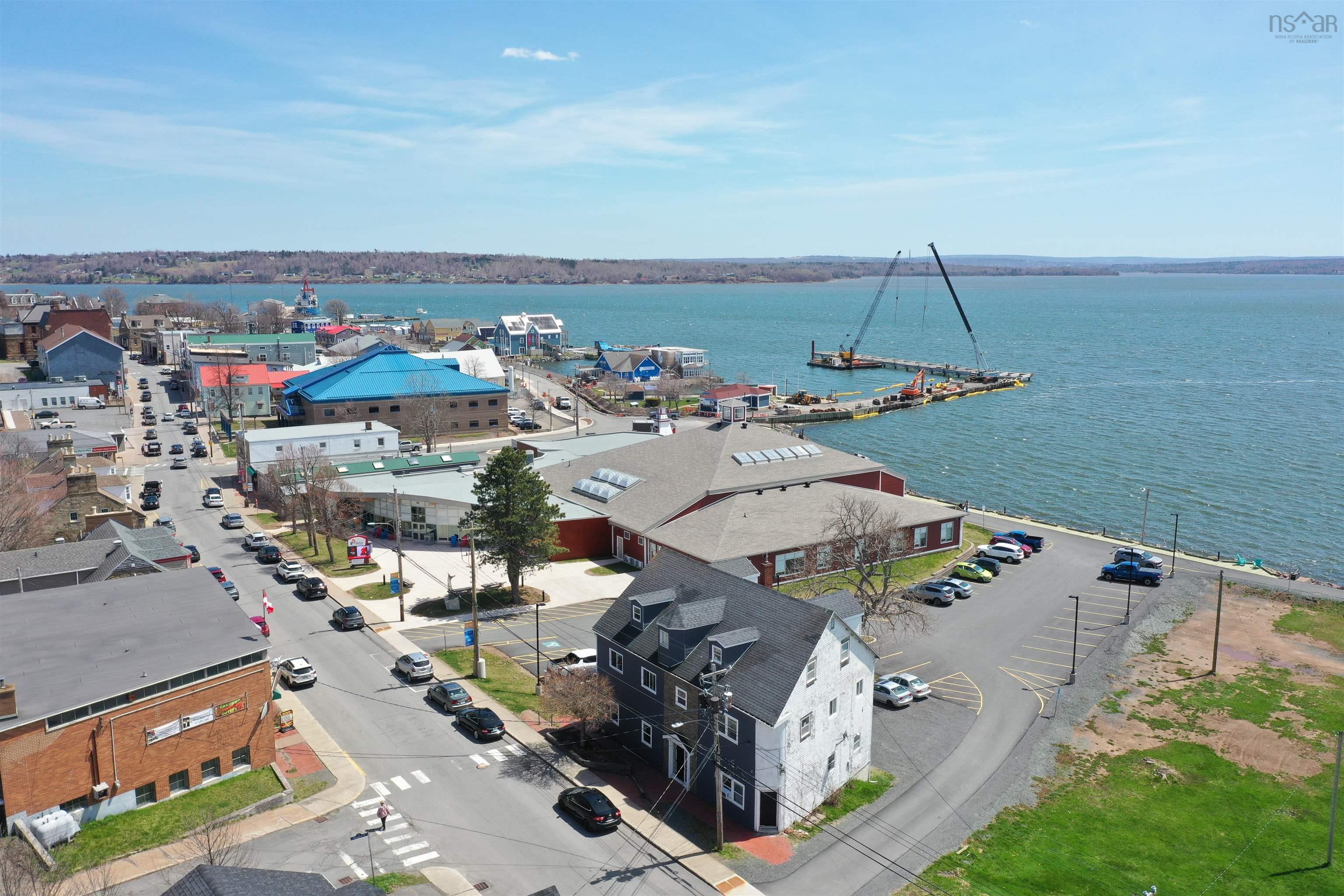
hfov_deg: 65.5
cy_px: 448
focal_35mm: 28
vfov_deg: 46.4
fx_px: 1045
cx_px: 672
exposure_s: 1/400
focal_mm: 10.26
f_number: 5.6
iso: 100
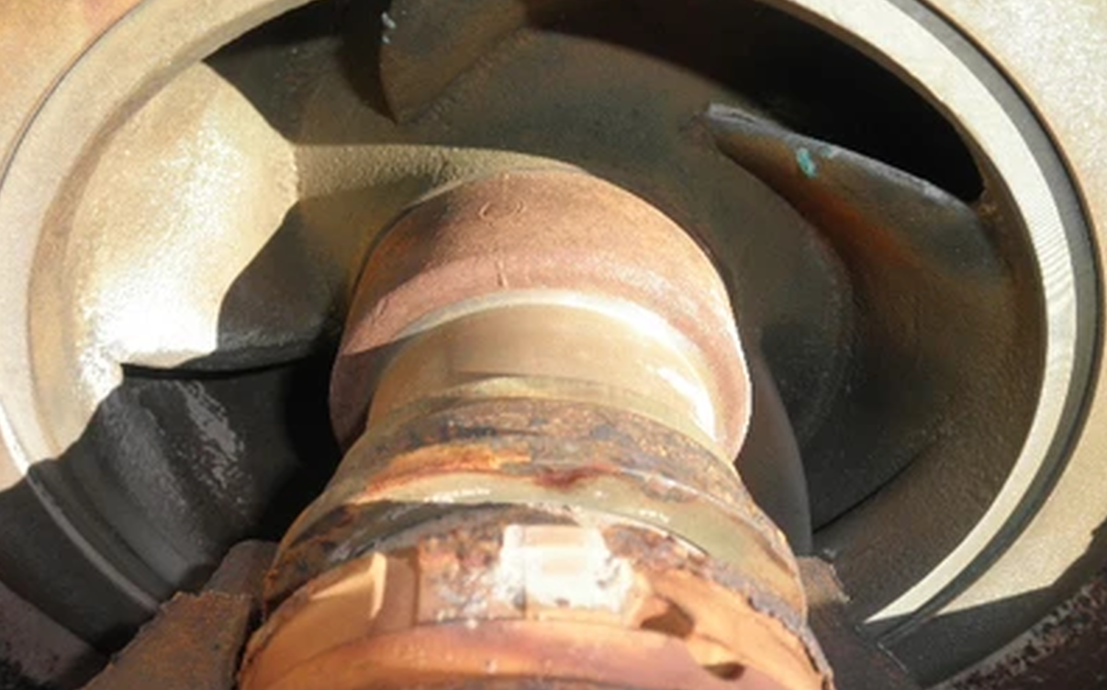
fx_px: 905
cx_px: 554
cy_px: 307
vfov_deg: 41.7
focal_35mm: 30
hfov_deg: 62.9
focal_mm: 5
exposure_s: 1/50
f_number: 8.5
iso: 64
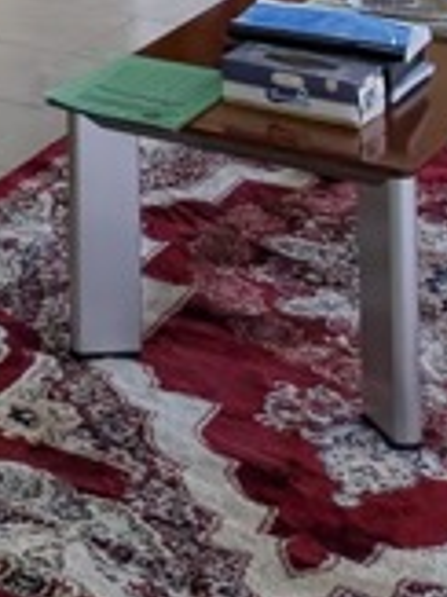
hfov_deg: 11.3
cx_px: -454
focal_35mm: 118
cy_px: -685
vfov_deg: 13.6
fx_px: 2034
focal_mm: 4.53
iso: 1525
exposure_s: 1/277
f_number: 1.7
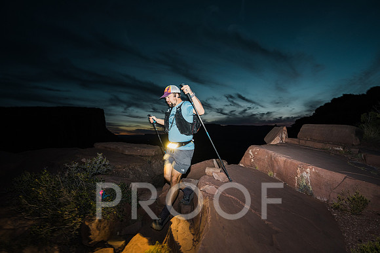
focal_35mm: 20
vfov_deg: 62.0
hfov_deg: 84.0
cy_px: 126
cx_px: 190
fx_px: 211
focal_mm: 20
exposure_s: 1/15
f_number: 3.2
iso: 800
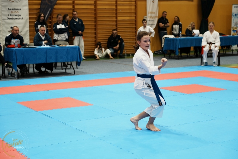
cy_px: 80
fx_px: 456
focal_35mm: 69
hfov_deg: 29.2
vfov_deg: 19.7
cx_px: 119
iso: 640
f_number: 4
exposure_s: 1/80
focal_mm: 69
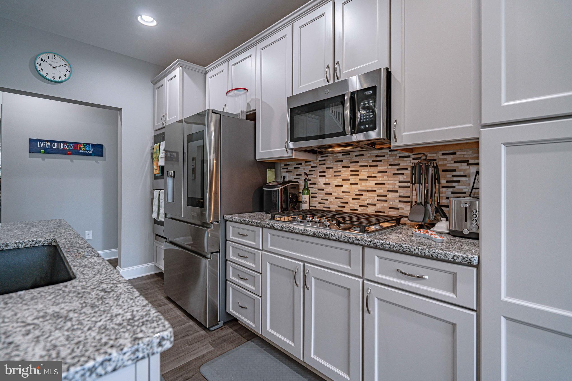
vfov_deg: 73.7
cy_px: 190
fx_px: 254
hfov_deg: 96.7
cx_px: 286
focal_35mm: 16
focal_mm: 16
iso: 800
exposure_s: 1/500
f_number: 4
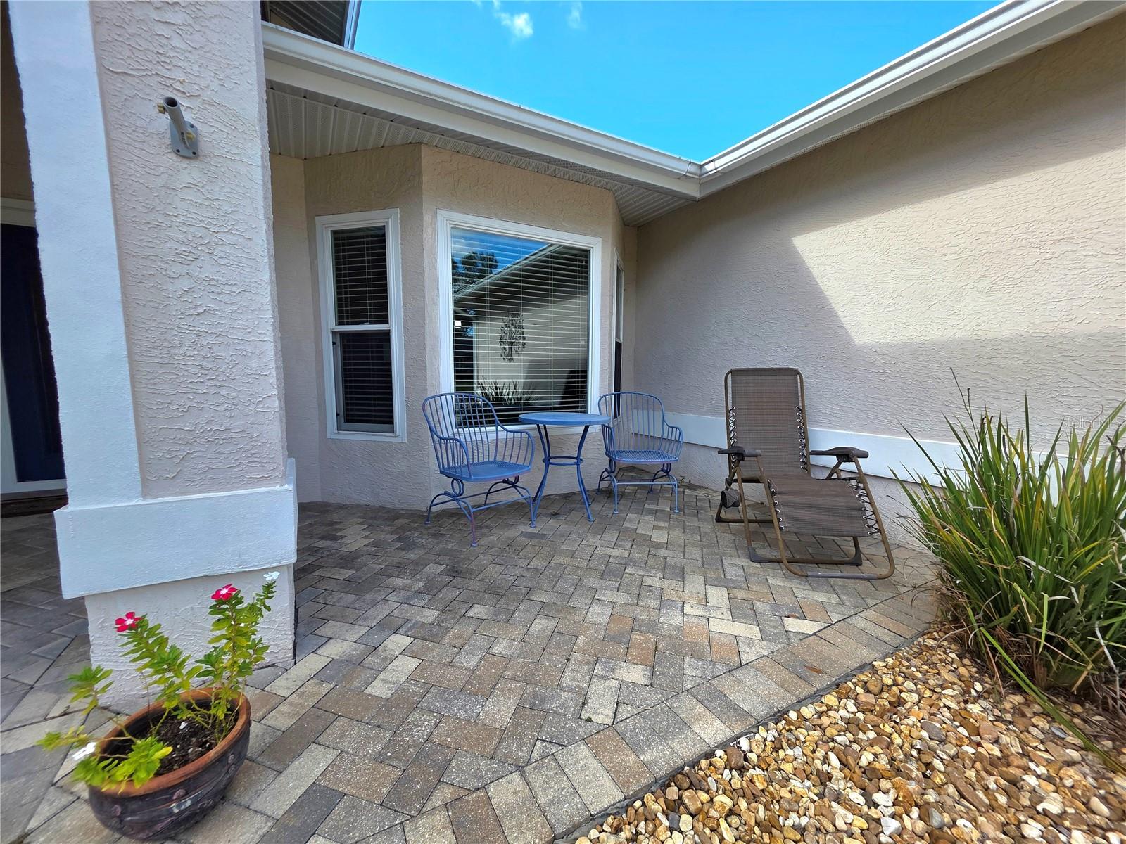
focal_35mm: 13
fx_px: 423
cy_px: 422
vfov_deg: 89.9
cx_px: 563
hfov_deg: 106.2
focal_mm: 2.2
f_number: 1.9
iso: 40
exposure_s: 1/625
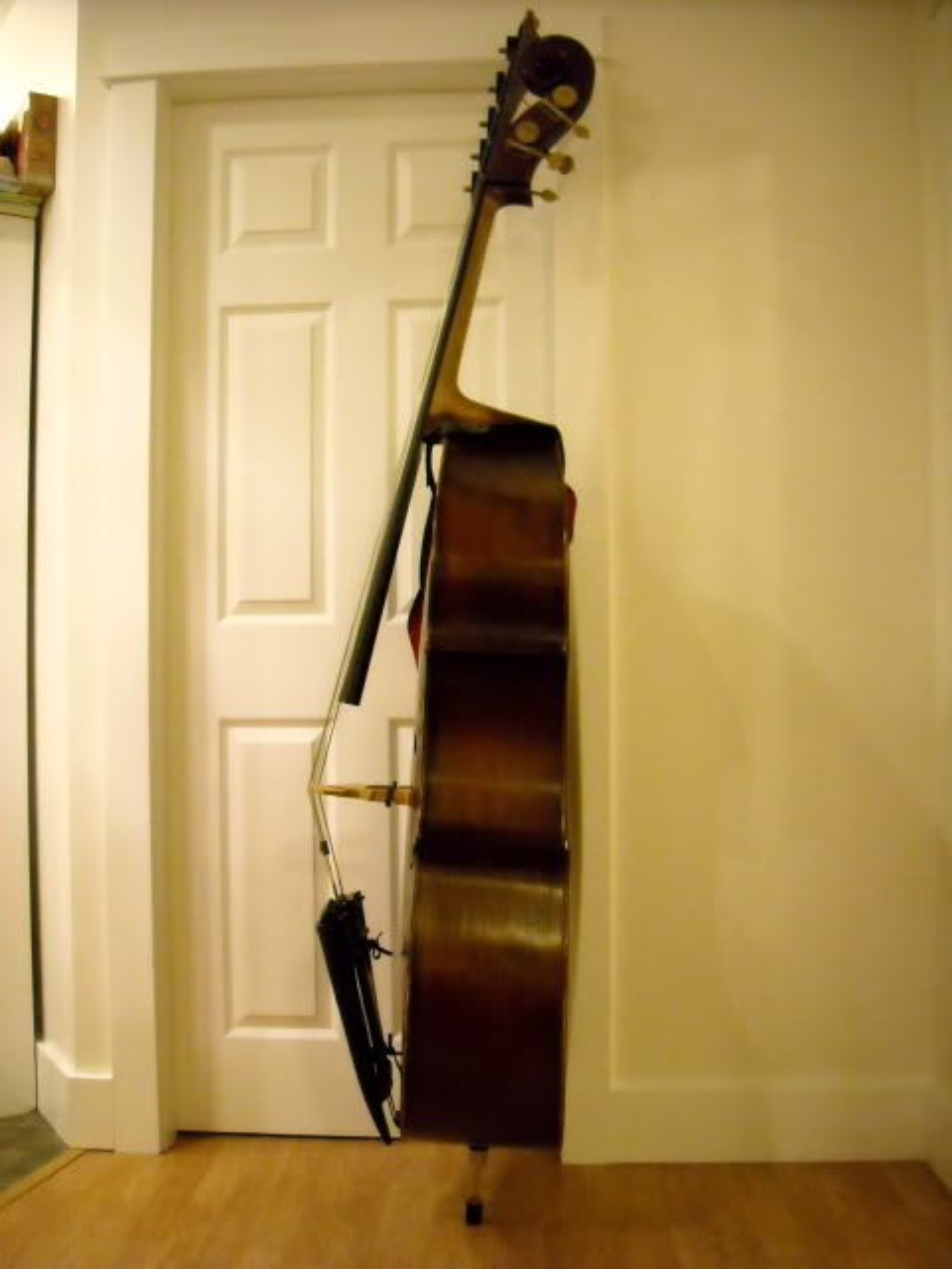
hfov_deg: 40.7
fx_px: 1283
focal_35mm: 35
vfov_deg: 52.6
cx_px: 476
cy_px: 634
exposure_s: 1/45
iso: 800
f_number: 2.8
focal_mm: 5.7
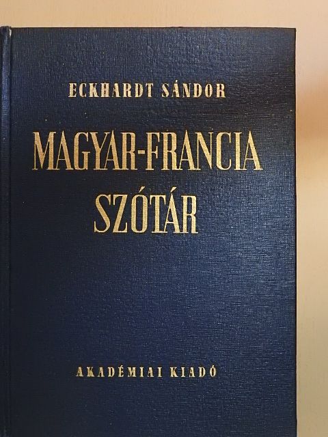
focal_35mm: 50
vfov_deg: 38.2
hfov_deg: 29.1
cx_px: 164
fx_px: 632
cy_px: 218
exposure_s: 1/80
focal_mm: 9
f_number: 4
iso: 1600
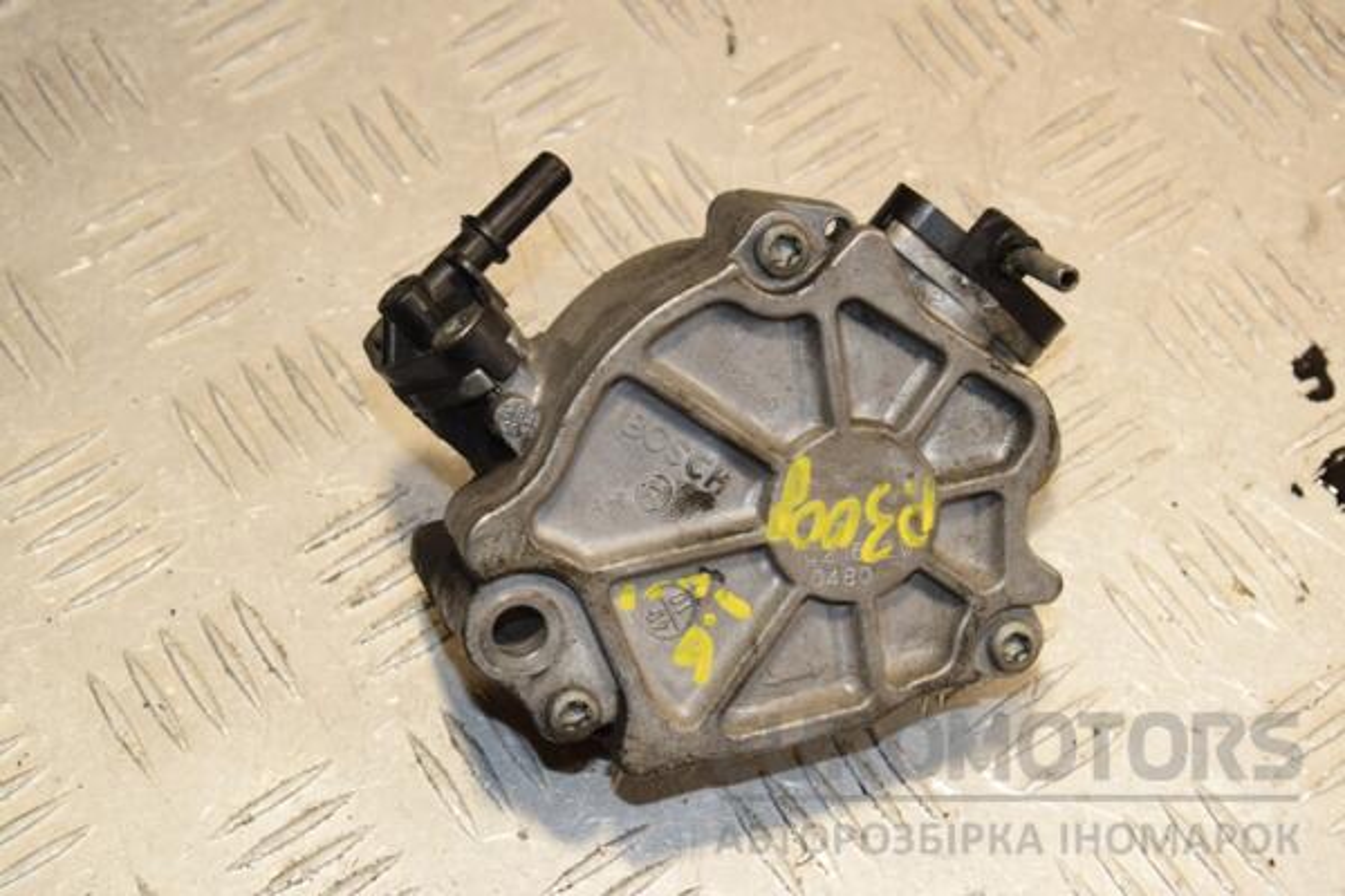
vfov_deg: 15.7
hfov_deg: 23.4
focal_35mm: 87
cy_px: 448
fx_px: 3250
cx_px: 672
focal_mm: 58
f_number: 8
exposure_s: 1/200
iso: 800
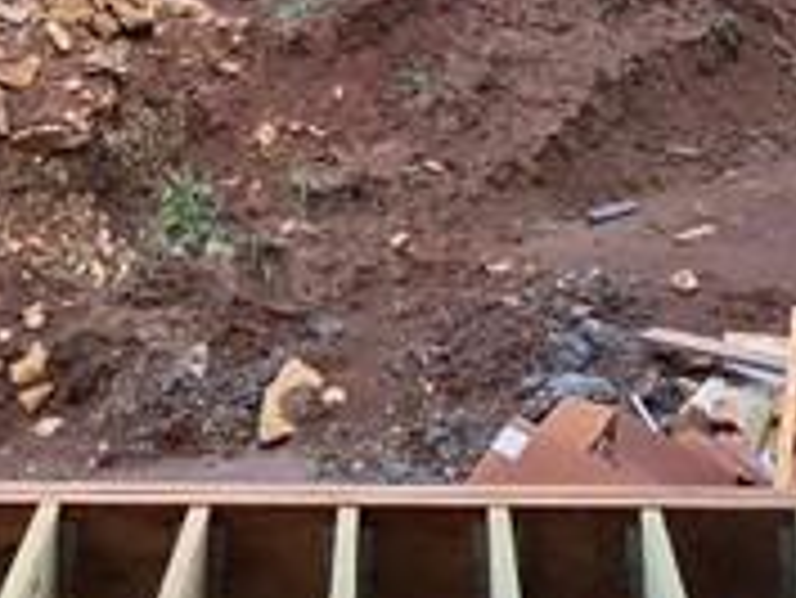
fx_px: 1726
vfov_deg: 19.2
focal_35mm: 75
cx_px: 306
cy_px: 18
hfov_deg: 25.9
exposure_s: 1/2000
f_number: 1.9
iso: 100
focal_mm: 2.2
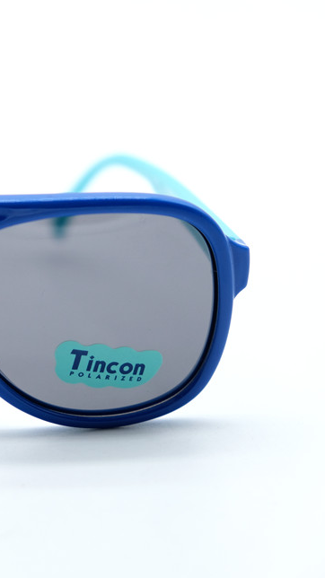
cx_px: -95
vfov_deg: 19.6
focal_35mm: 109
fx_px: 1671
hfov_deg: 10.9
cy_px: 296
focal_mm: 44.4
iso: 640
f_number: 4
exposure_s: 1/1000
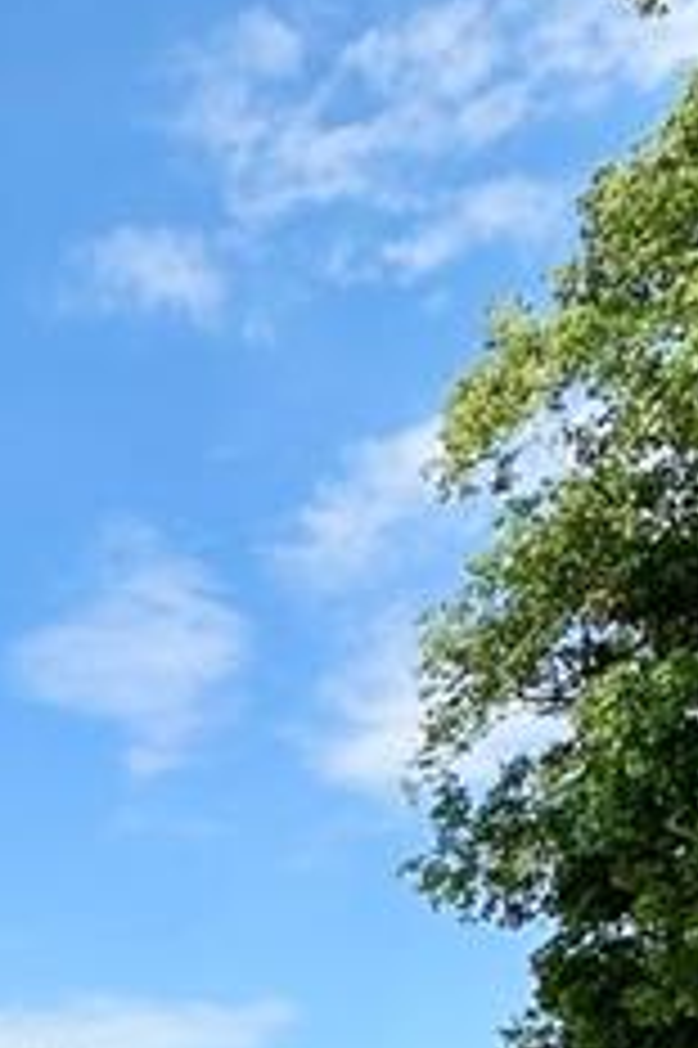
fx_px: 2184
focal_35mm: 75
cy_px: 1597
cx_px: -149
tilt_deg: -4.4
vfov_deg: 22.1
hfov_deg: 17.3
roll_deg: +0.7
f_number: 2.2
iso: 50
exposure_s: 1/4000
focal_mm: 2.22
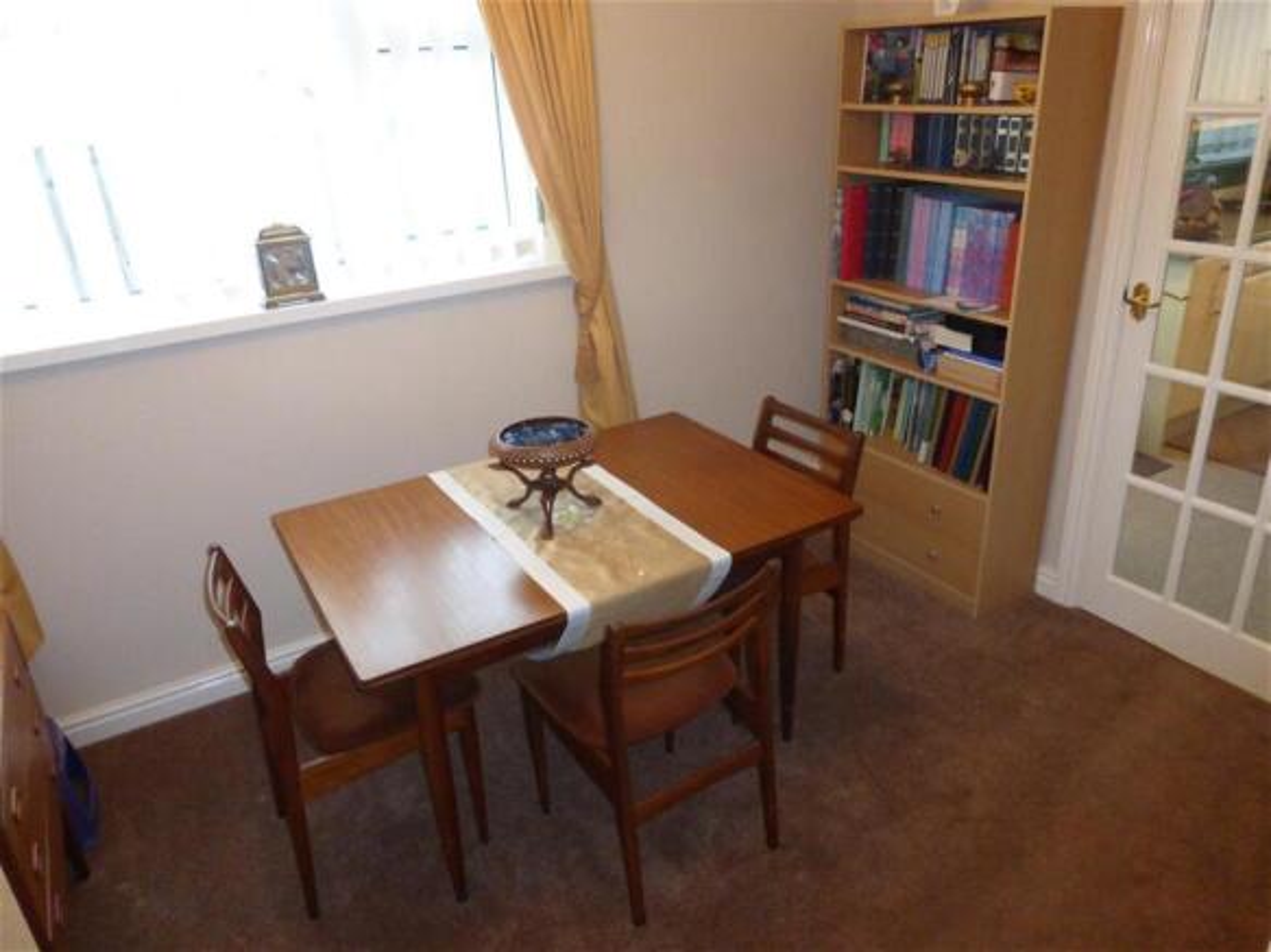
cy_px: 476
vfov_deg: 56.8
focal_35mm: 24
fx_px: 881
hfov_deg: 71.6
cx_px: 636
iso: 640
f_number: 3.3
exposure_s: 1/60
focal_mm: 4.3
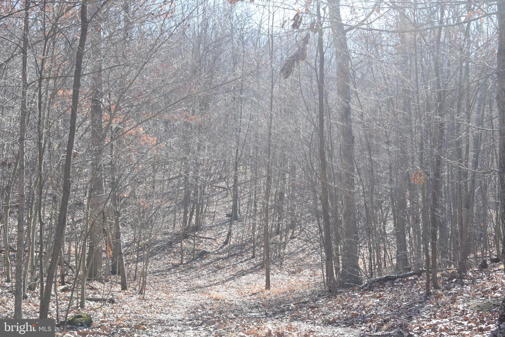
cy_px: 168
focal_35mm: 52
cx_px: 252
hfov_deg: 37.9
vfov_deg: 25.7
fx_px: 736
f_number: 8
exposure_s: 1/250
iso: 400
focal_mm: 35
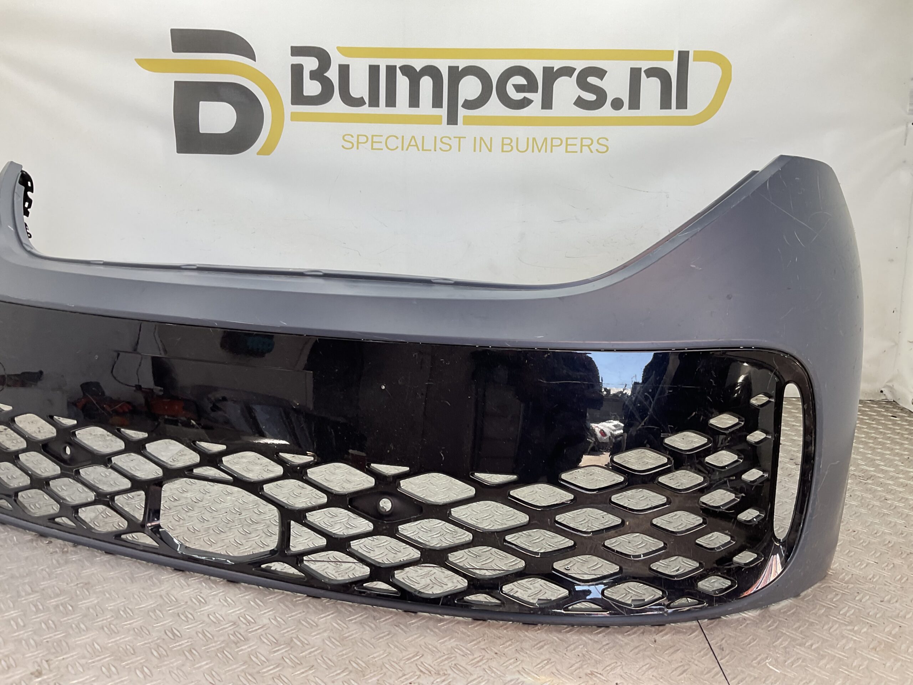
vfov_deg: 48.2
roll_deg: -2.9
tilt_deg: -9.9
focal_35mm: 29
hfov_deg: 61.7
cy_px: 342
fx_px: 765
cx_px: 456
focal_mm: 3
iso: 25
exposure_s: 1/120
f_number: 1.8
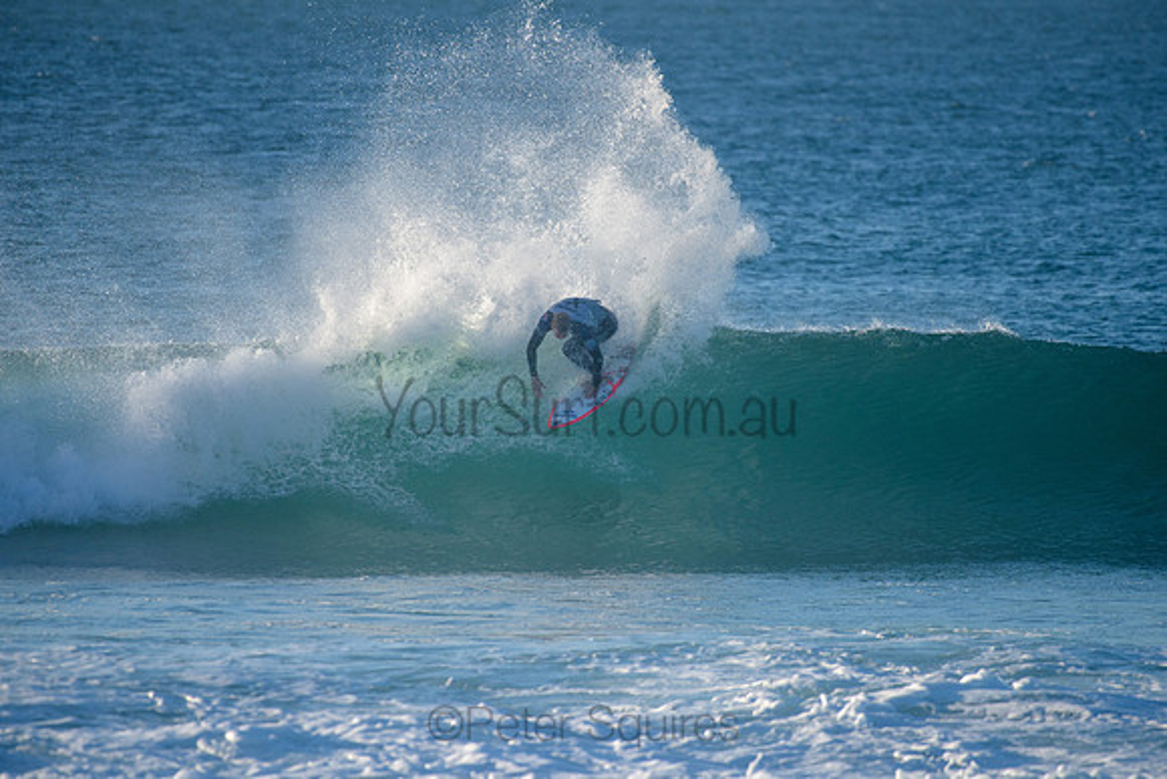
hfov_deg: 3.8
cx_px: 585
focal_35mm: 540
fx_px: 17498
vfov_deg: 2.5
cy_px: 371
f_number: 5.6
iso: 450
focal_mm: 500
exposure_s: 1/2000
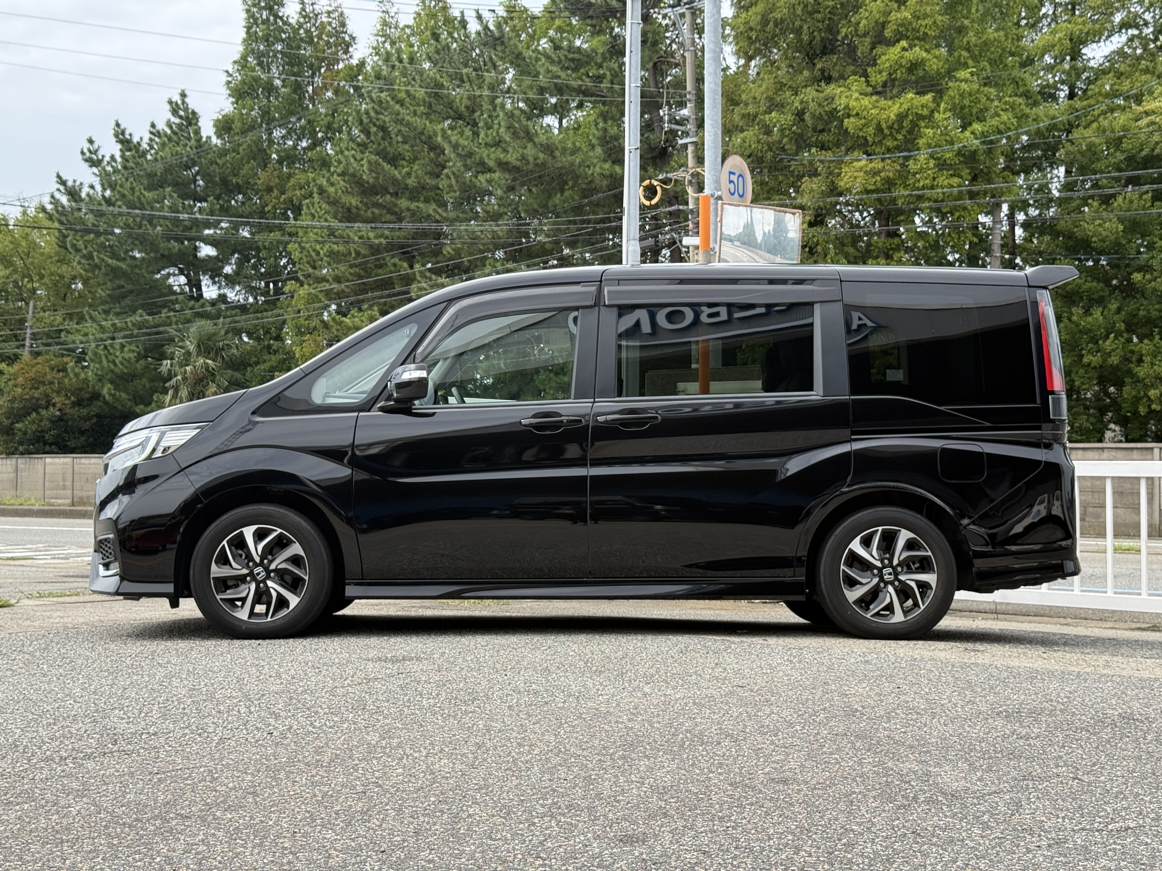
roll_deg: -0.6
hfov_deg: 39.7
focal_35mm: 48
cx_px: 581
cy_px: 436
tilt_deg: +1.3
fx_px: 1611
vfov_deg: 30.3
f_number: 1.78
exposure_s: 1/1838
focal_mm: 6.76
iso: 64
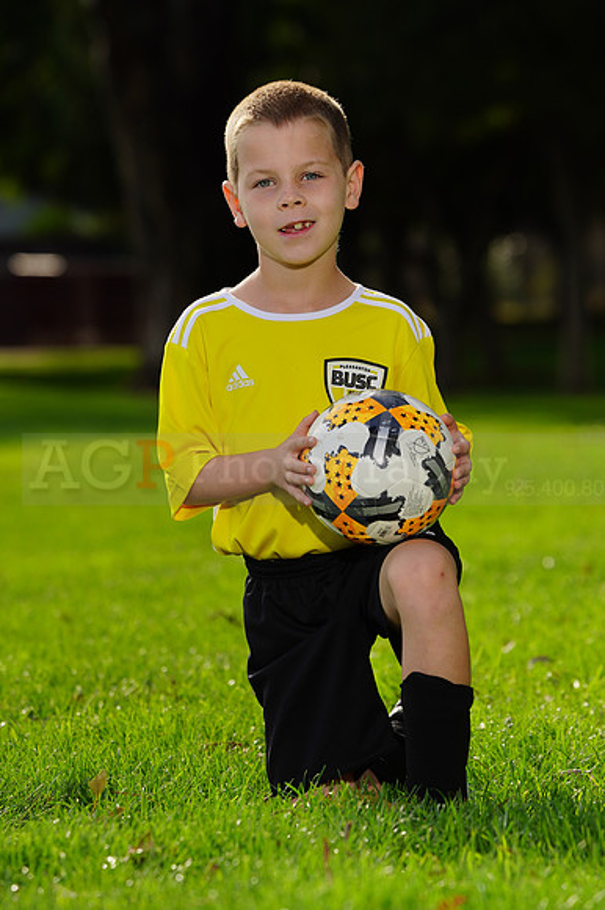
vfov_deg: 8.4
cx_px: 302
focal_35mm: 244
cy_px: 455
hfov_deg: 5.6
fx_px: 6158
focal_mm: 244
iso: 100
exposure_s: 1/200
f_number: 8
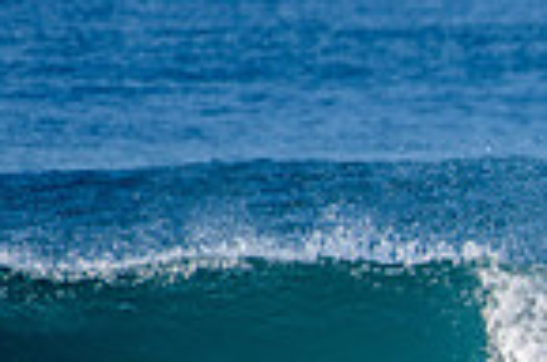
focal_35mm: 2006
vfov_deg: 0.7
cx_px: 962
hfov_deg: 1.0
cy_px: 503
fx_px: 30413
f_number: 5.6
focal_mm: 500
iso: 160
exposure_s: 1/1600
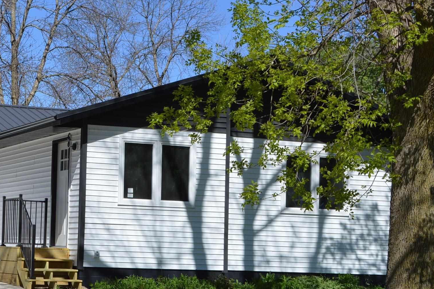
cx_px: 31
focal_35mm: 96
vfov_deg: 14.2
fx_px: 1156
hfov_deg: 20.7
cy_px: 162
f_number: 9
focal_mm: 32
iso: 100
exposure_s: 1/320
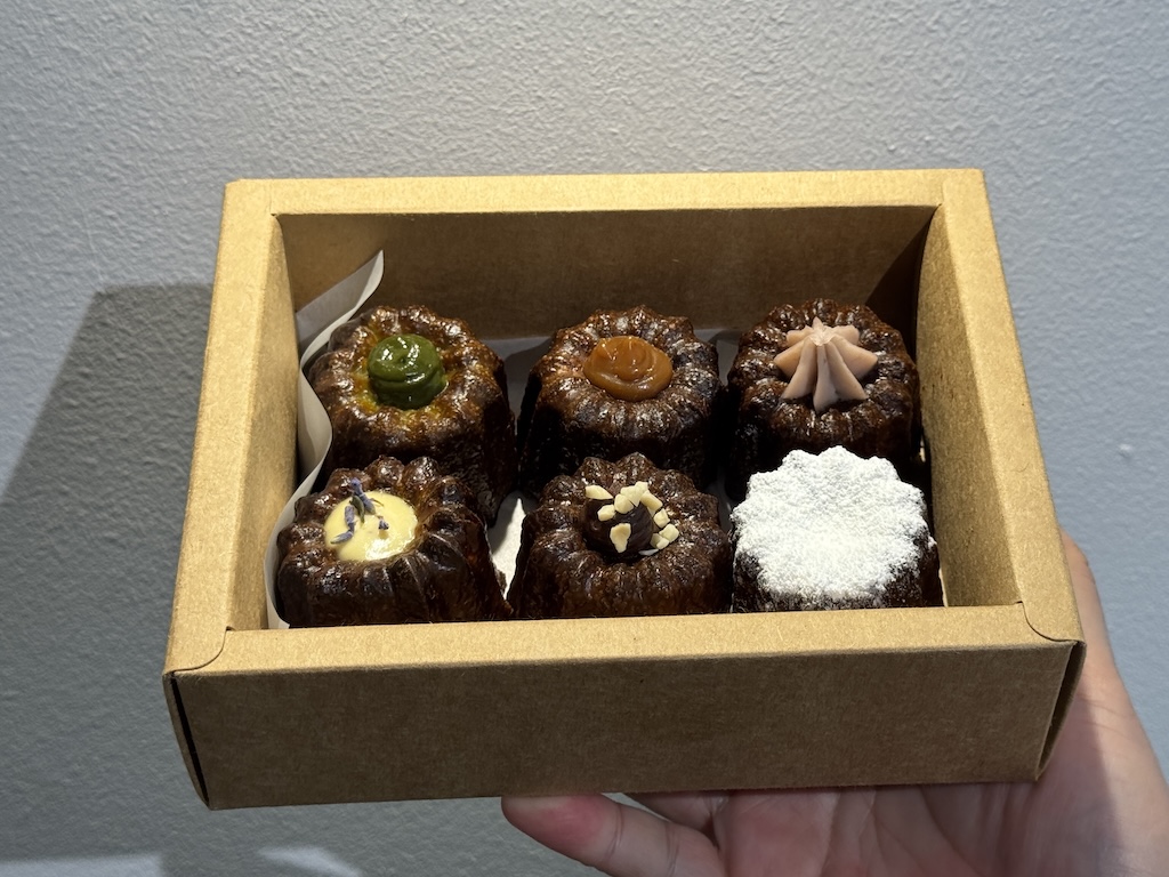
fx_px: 1621
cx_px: 584
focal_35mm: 48
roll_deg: +0.4
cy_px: 438
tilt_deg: -29.6
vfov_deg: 30.3
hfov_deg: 39.7
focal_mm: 6.76
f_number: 1.78
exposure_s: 1/121
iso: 50
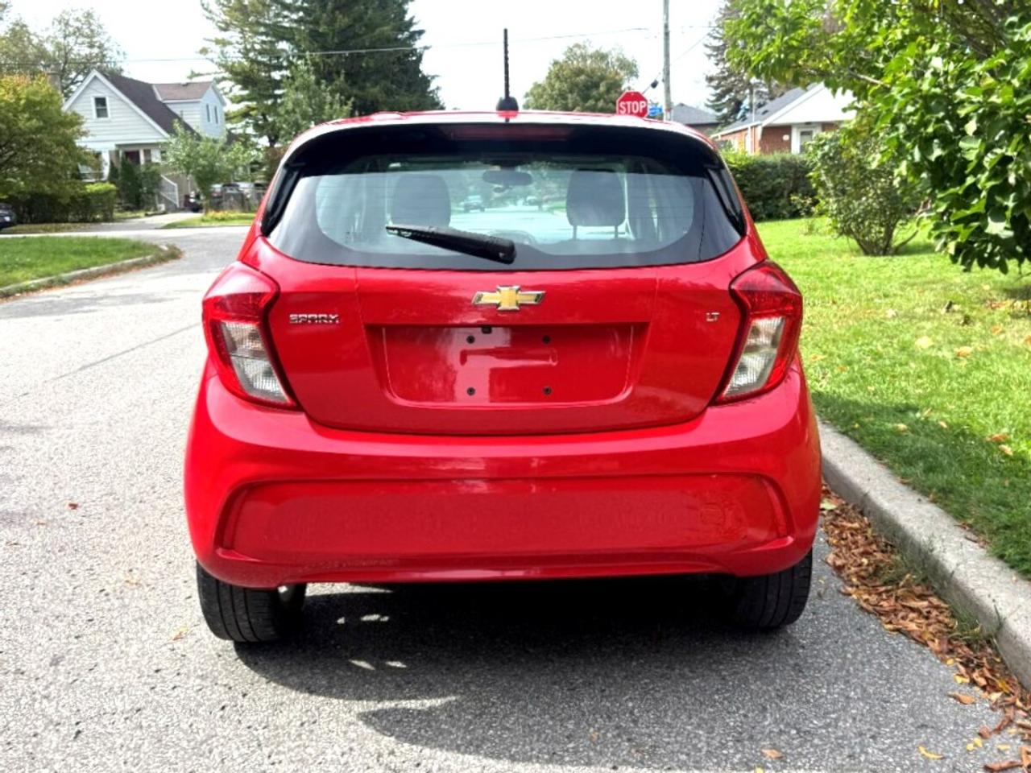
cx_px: 516
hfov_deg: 71.6
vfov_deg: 56.8
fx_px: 715
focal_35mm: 24
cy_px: 386
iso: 80
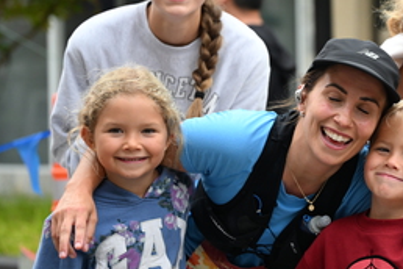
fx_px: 1668
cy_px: 32
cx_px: 391
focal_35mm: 149
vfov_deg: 9.2
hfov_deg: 13.6
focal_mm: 70
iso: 640
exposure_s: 1/1600
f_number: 2.8
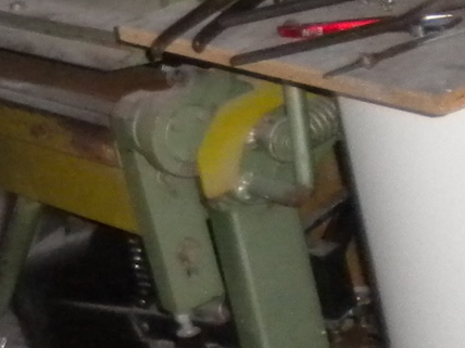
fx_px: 2109
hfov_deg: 11.5
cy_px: 54
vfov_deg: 9.4
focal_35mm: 157
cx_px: -425
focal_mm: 6.3
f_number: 3.1
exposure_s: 1/30
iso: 400
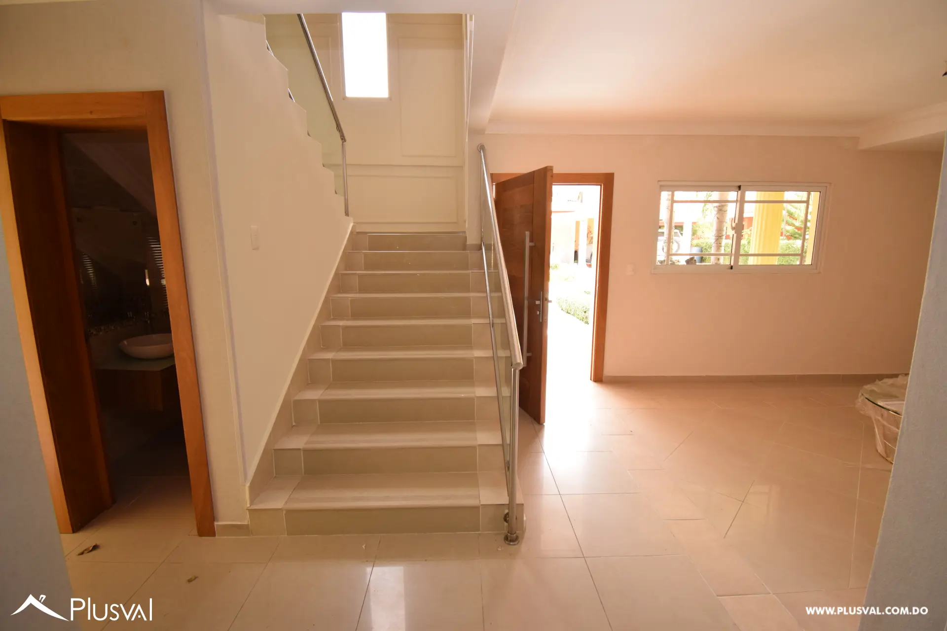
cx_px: 474
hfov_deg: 100.4
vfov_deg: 77.3
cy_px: 316
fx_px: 395
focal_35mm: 15
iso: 800
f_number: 4.5
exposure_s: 1/60
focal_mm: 10
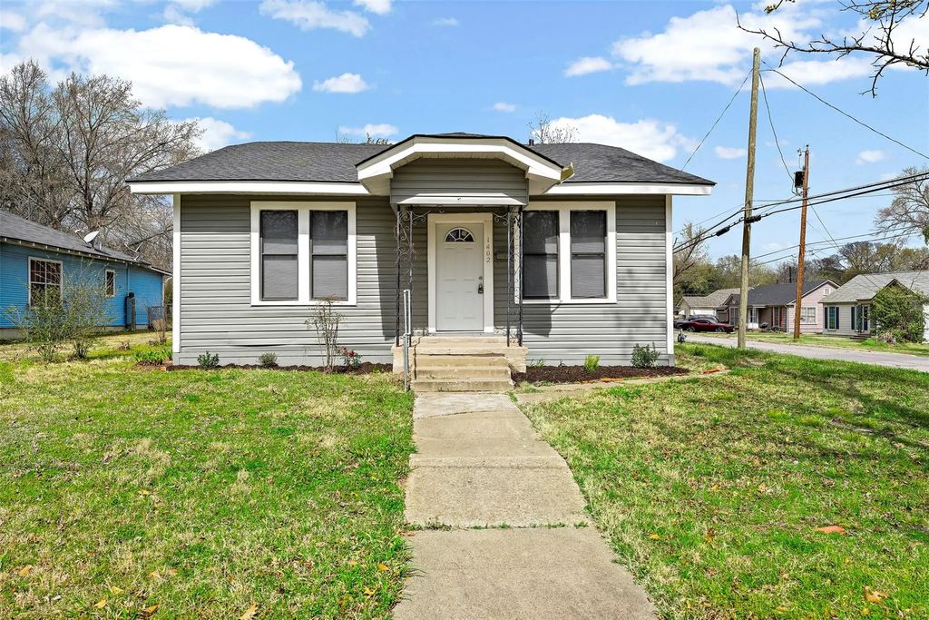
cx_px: 464
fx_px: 645
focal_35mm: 25
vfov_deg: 51.3
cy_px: 310
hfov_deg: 71.5
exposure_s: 1/100
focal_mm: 25
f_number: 9
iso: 250
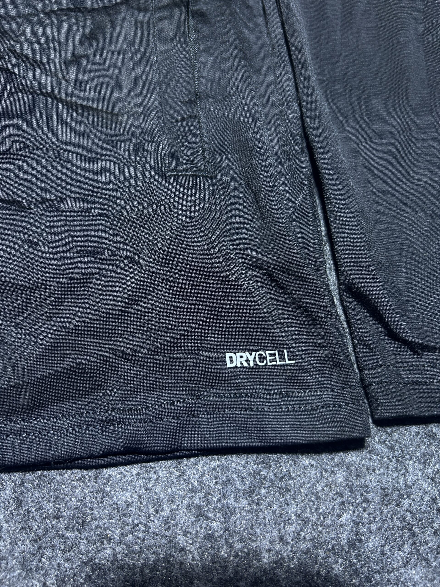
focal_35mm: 26
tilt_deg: -57.5
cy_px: 294
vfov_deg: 67.3
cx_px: 220
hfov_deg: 53.1
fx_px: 441
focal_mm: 5.7
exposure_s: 1/50
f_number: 1.5
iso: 125
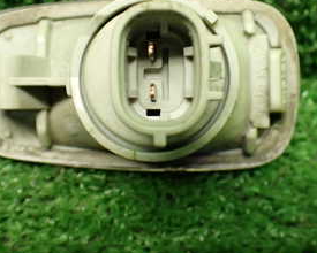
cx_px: 157
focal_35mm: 64
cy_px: 86
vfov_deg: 23.7
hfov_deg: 29.6
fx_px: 600
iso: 800
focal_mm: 5.4
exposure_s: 1/80
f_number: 2.3
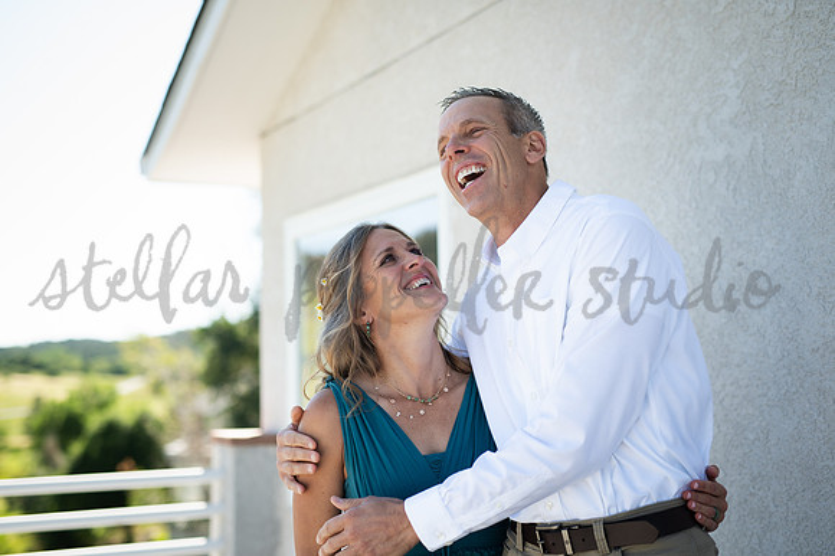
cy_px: 278
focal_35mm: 53
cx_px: 418
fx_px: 1219
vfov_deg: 25.7
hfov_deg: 37.8
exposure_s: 1/1600
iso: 200
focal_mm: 50
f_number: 2.2
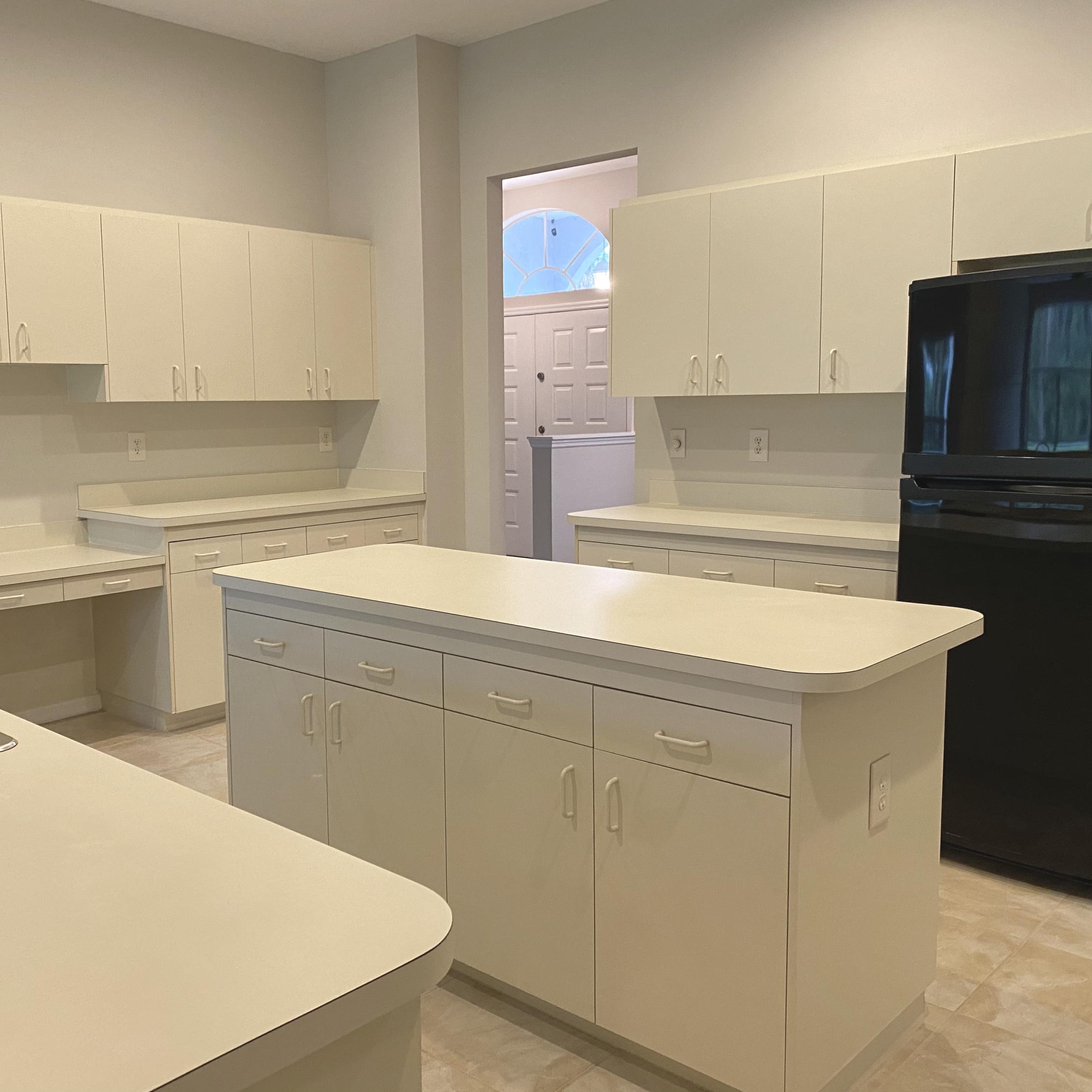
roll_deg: +2.2
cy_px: 541
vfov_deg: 52.5
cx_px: 465
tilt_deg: -7.4
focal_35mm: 31
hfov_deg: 52.3
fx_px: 1106
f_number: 1.8
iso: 200
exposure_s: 1/60
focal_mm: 4.25
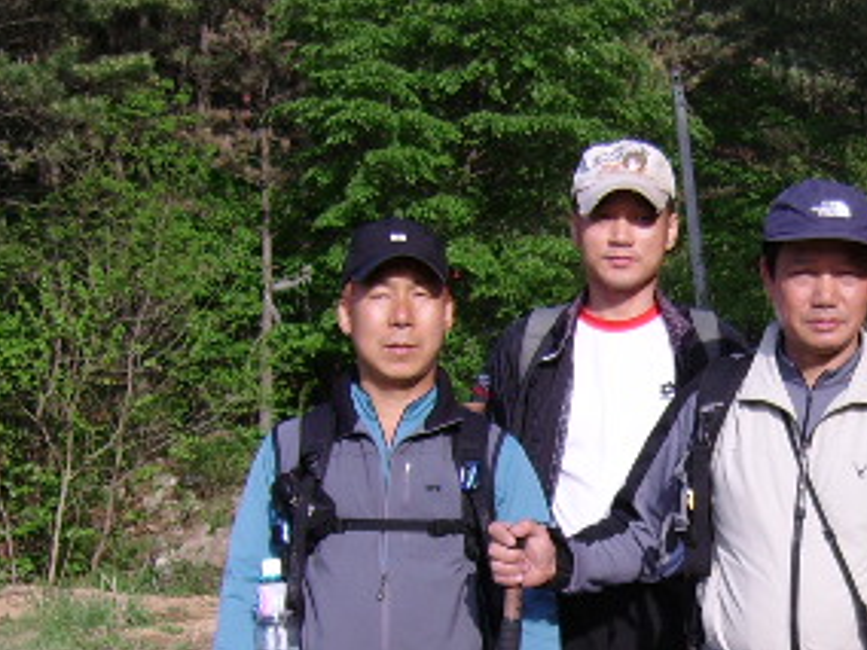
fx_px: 1979
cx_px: 769
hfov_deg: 24.1
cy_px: 632
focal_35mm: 79
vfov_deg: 18.2
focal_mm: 5.95
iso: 50
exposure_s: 1/706
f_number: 2.8
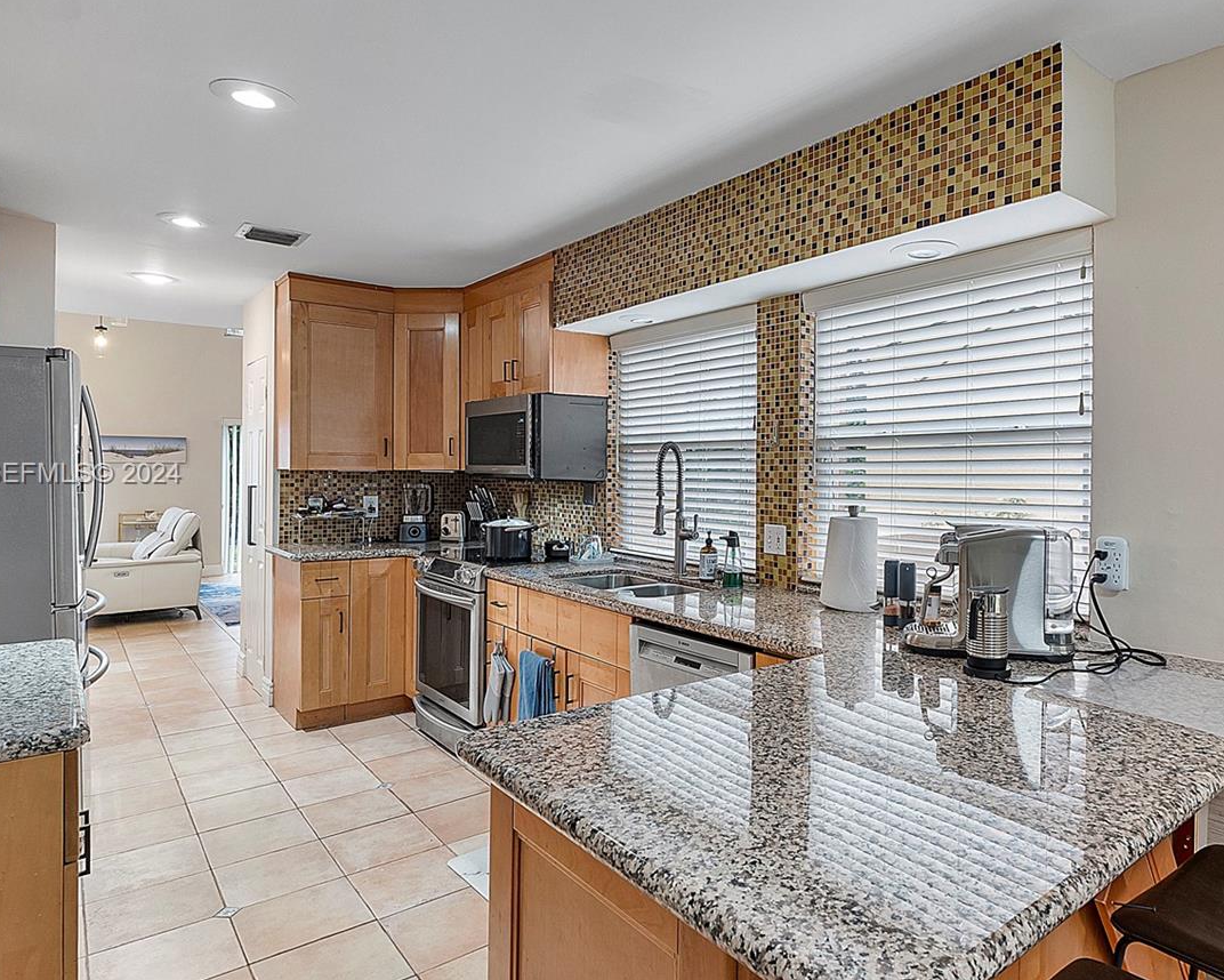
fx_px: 761
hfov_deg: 76.7
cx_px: 739
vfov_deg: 65.5
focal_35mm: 21
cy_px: 475
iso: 250
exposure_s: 1/10
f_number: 6.3
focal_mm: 10
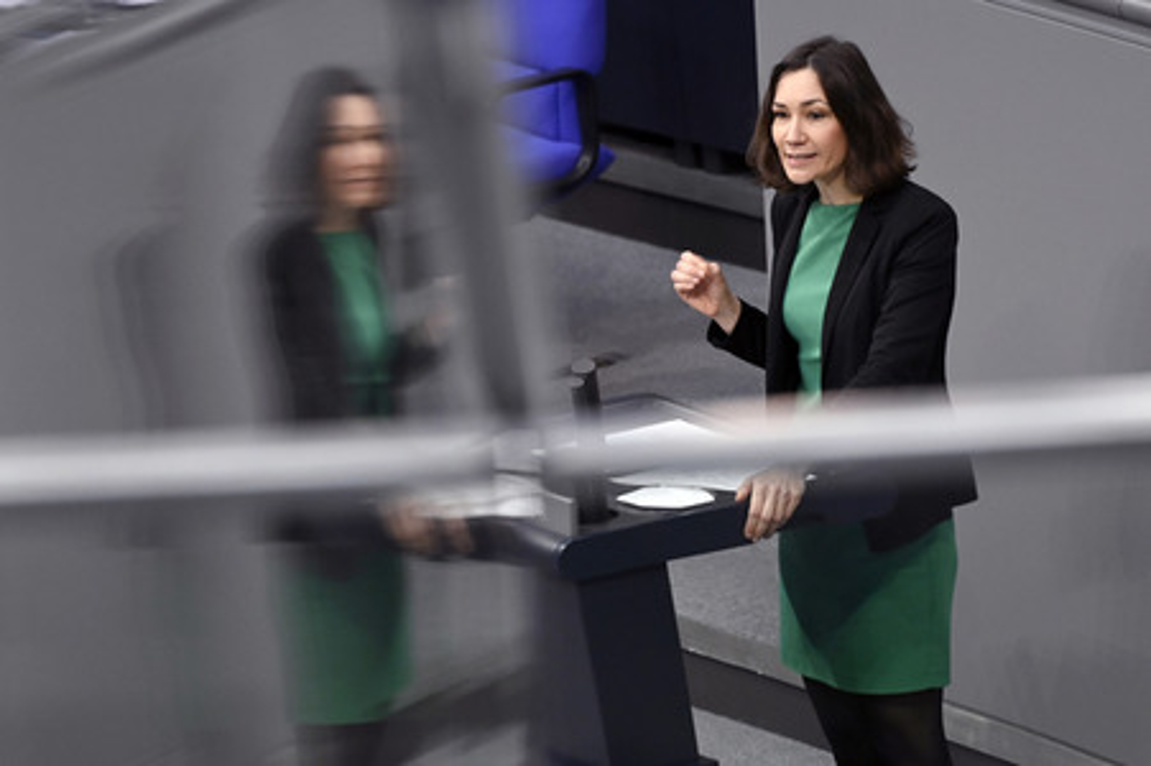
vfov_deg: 4.0
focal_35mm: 340
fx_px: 10862
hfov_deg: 6.1
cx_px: 576
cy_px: 383
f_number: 5.6
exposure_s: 1/250
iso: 5000
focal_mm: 340
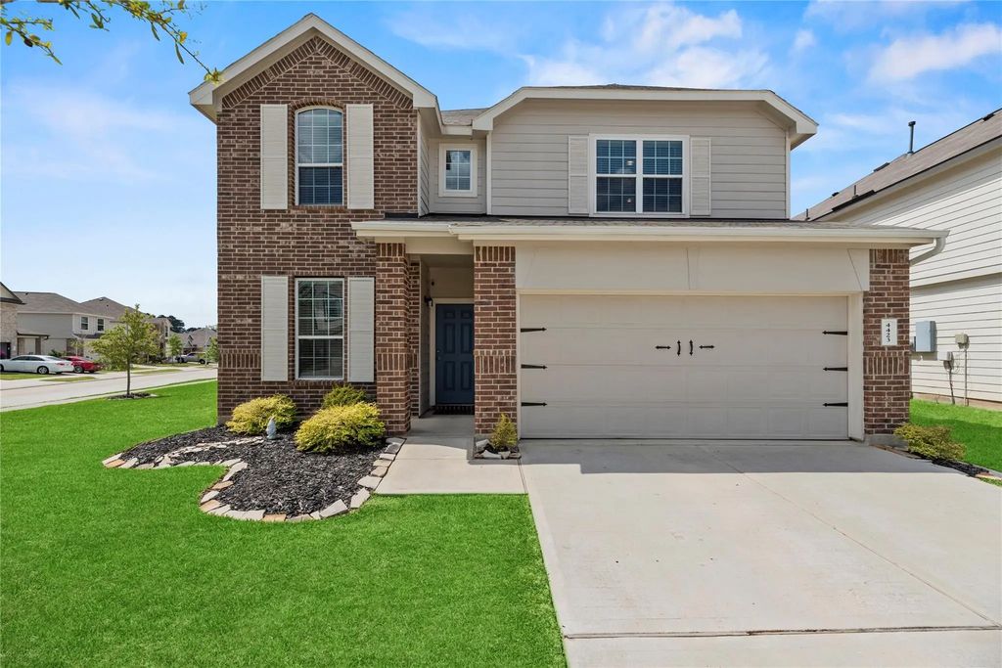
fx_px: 390
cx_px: 501
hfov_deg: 104.2
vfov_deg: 81.2
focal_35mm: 14
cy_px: 334
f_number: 8
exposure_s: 1/400
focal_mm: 14
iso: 100
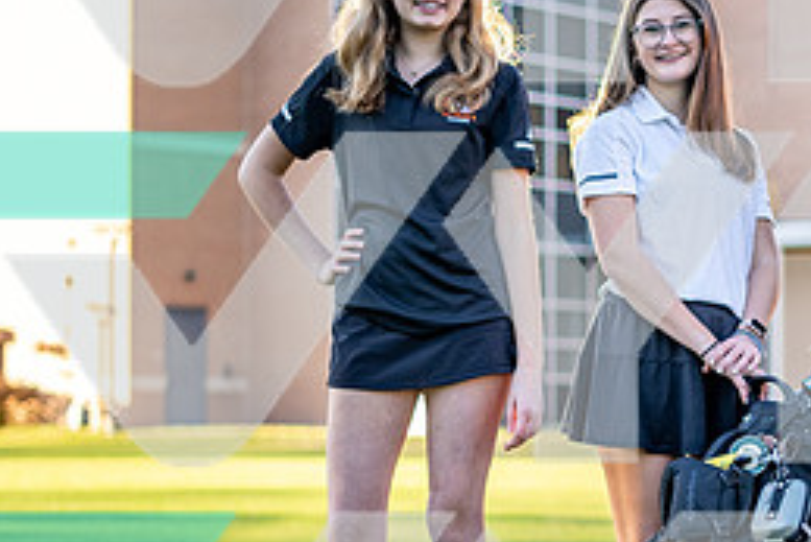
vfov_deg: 12.2
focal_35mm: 112
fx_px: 2524
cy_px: 299
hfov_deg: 18.0
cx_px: 717
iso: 400
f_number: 1.8
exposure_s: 1/1600
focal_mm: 50
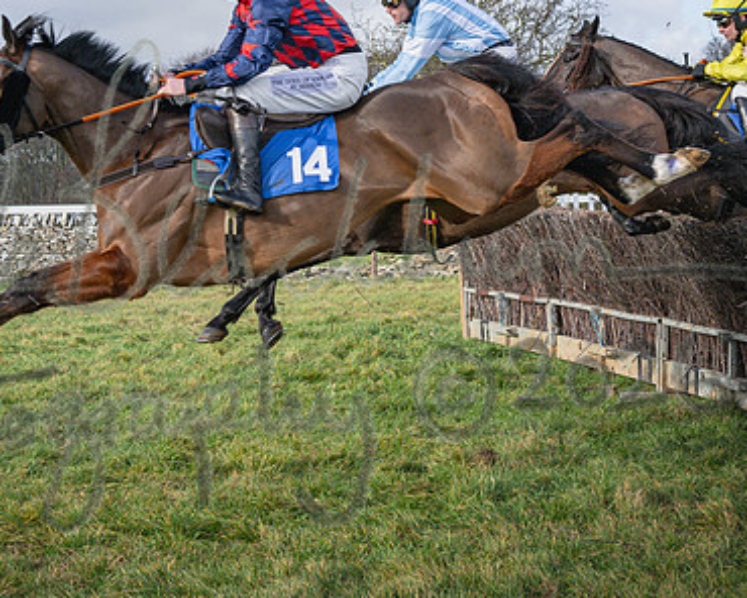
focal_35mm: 88
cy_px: 300
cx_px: 565
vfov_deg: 17.5
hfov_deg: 21.5
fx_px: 1946
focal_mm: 35
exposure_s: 1/1600
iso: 400
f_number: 4
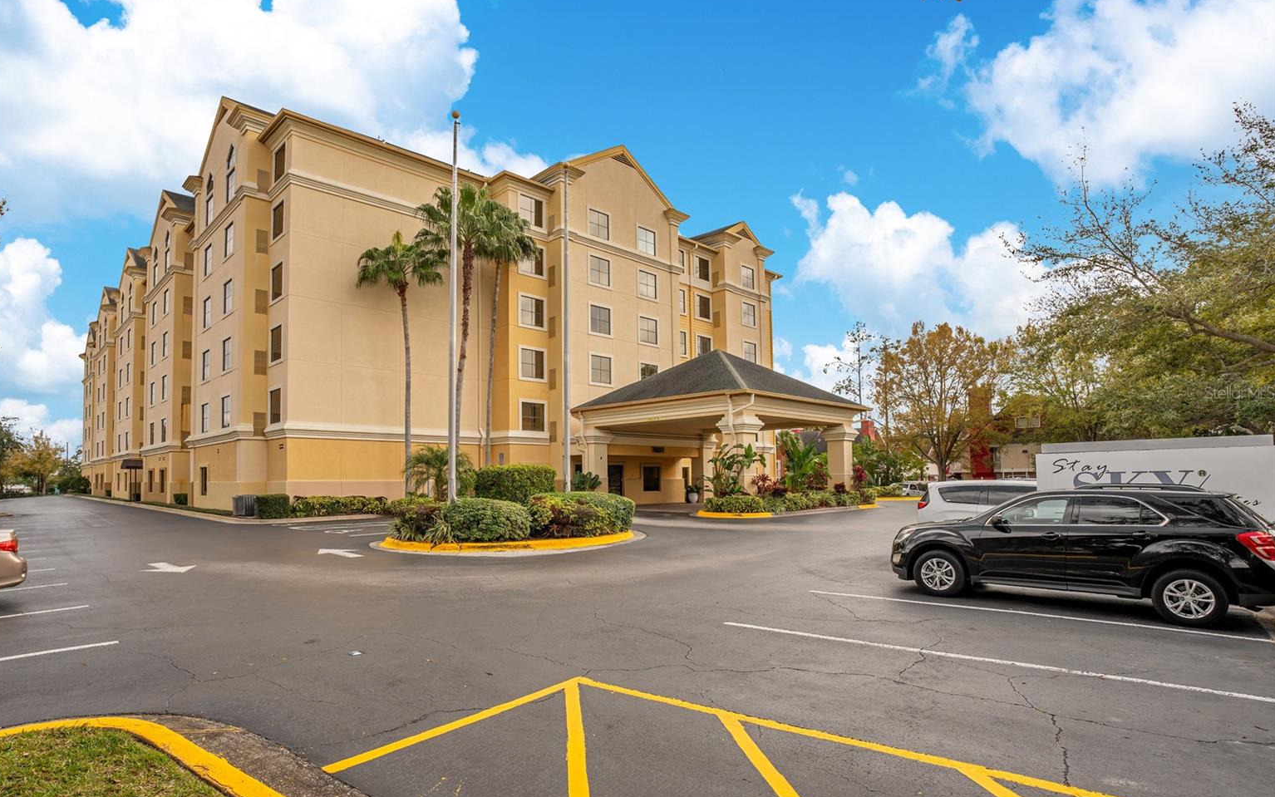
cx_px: 613
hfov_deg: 94.3
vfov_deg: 68.0
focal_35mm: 17
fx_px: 591
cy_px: 392
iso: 100
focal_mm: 16
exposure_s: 1/250
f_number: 8
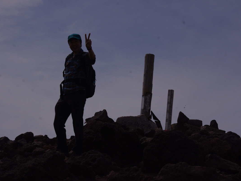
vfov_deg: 11.7
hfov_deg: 15.5
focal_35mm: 127
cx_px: 117
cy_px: 91
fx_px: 884
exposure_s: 1/2000
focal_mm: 77.5
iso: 200
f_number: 10
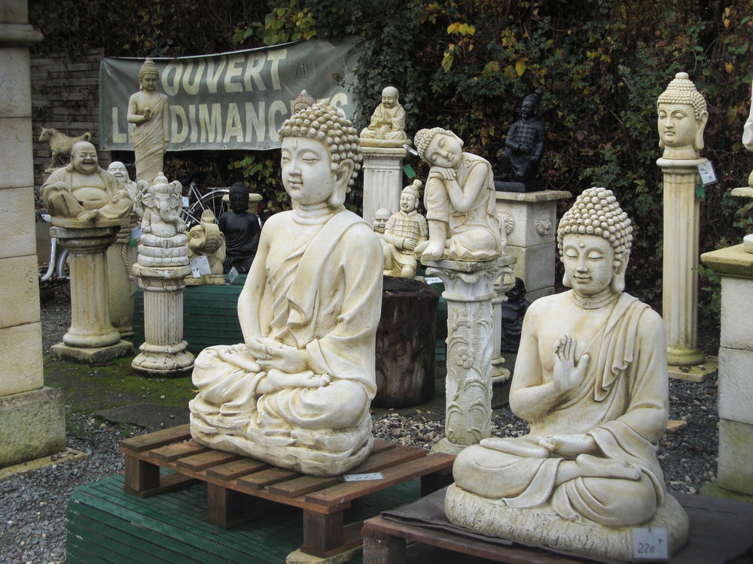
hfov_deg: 34.9
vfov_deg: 26.6
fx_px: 1196
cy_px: 282
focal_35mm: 55
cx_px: 376
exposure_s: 1/125
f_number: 3.6
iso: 50
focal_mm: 9.8
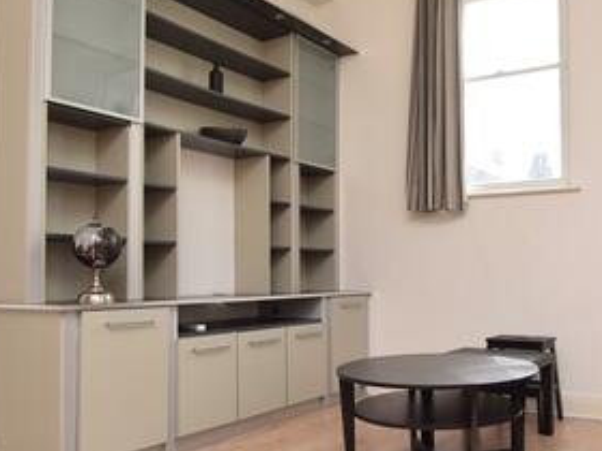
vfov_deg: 42.8
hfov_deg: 53.8
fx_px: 574
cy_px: 257
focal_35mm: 33
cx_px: 419
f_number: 5.6
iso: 250
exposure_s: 1/125
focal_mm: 10
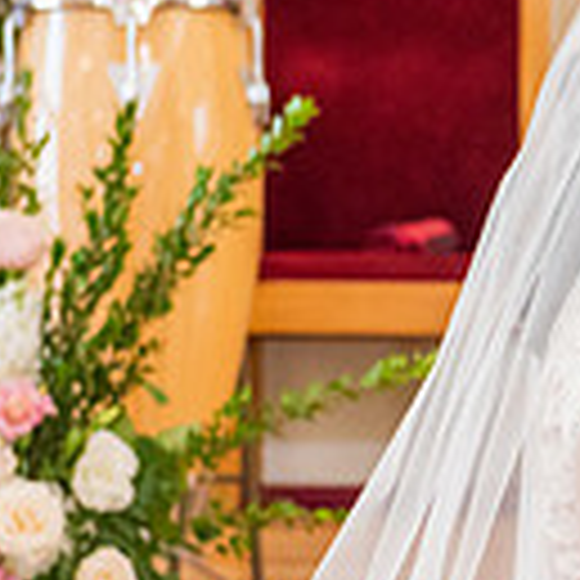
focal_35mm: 267
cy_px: 402
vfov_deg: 6.6
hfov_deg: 6.4
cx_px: 1196
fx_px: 5061
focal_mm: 70
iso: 1250
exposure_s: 1/100
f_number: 5
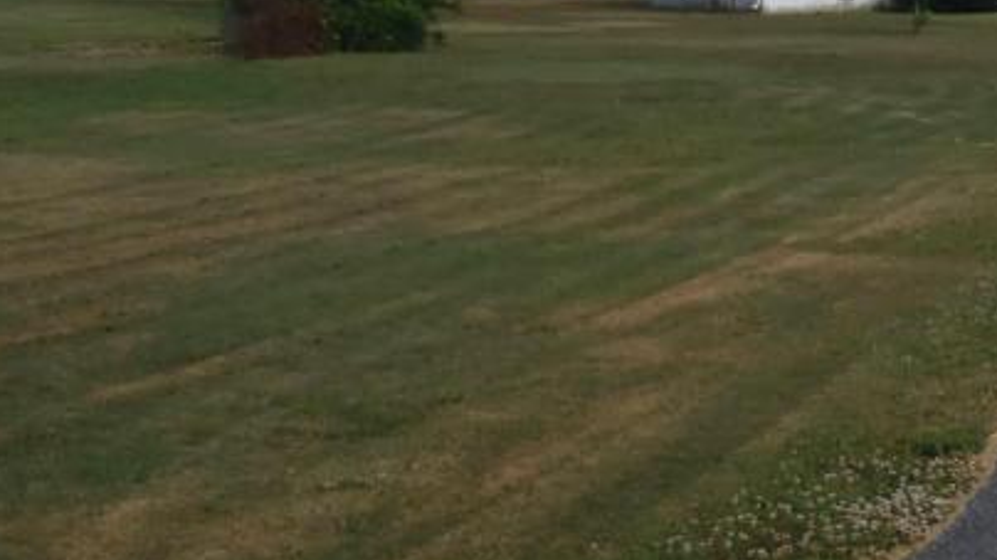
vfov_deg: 11.2
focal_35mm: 105
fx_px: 2775
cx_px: 1212
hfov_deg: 19.2
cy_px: -217
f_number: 13
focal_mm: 6.83
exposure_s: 1/80
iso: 125
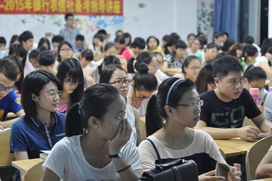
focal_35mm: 75
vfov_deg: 18.1
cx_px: 136
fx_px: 566
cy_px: 90
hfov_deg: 27.0
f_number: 3.2
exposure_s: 1/40
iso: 800
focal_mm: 50
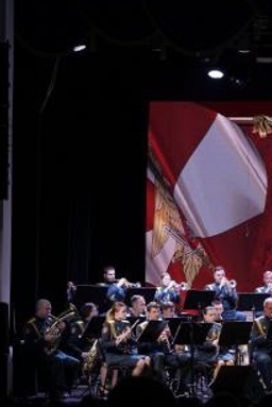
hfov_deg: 10.0
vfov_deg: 15.2
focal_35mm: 135
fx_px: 1527
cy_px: 249
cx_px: 348
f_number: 5.6
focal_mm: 46
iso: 3200
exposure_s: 1/100
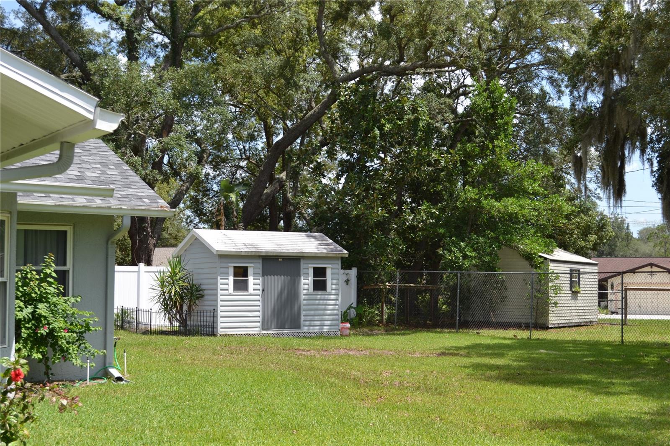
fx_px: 977
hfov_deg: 37.9
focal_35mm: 52
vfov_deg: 25.7
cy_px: 223
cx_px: 335
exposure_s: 1/200
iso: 100
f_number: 7.1
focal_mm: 35
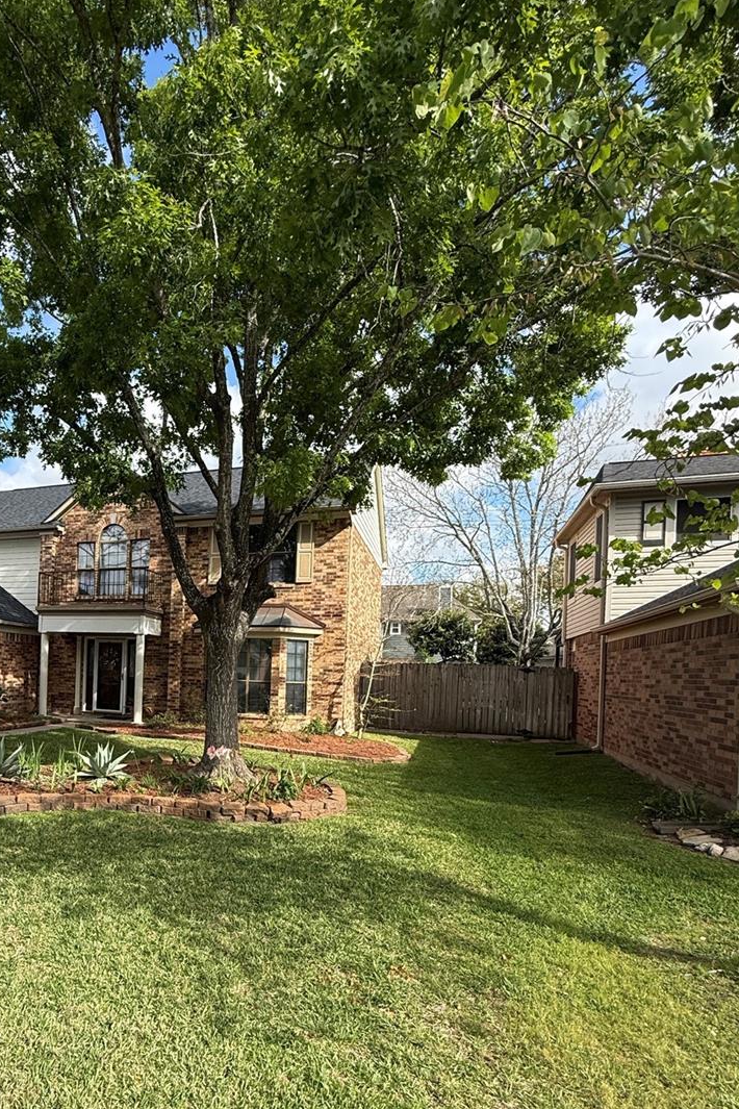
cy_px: 677
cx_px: 174
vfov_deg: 80.0
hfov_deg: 56.2
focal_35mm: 21
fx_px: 647
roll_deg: -3.0
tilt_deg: -0.2
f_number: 2.2
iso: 64
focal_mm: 2.22
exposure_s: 1/942
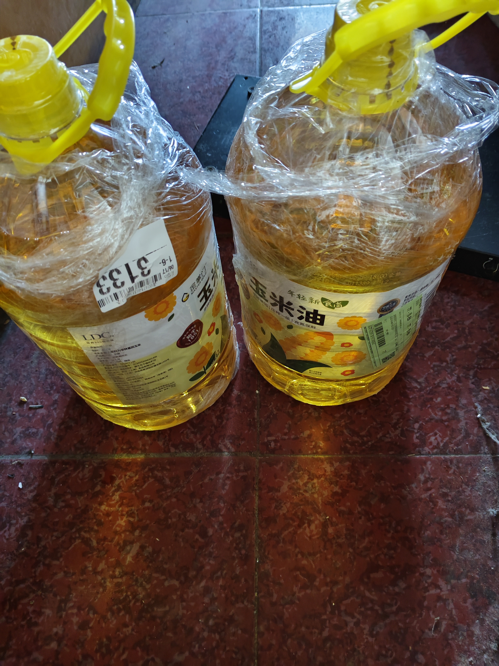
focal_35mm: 26
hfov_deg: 53.1
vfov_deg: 67.3
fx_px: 500
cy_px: 333
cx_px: 250
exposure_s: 1/8.33
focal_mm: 4.84
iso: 884
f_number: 1.79
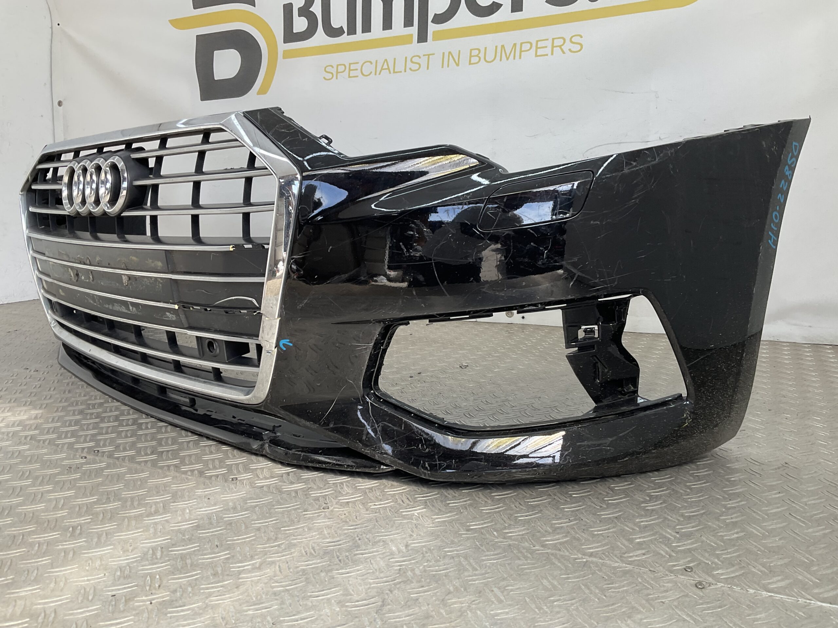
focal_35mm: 29
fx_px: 702
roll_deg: +0.3
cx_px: 419
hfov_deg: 61.7
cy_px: 314
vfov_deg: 48.2
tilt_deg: -11.5
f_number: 1.8
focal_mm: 3
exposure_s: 1/178
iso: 16
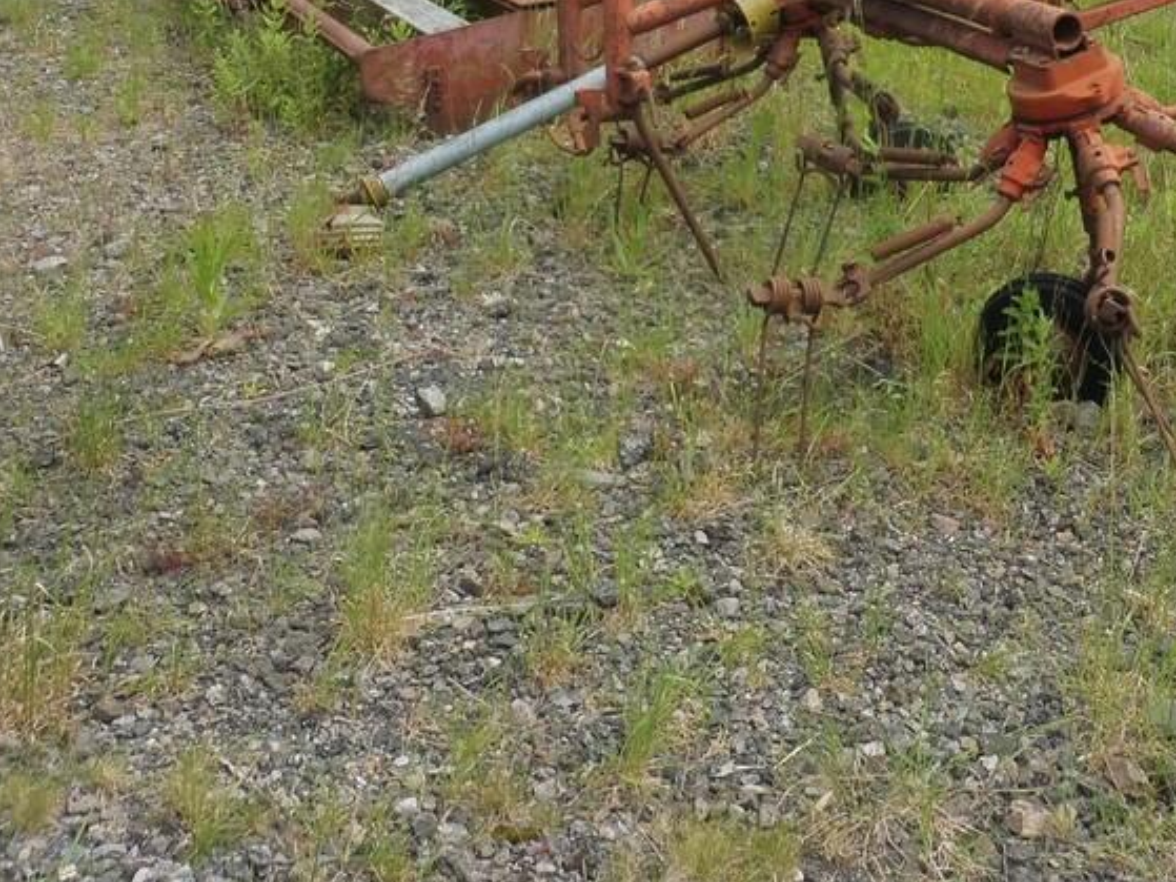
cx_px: 854
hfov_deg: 41.9
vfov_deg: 31.5
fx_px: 1494
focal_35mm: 44
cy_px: 114
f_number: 4
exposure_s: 1/500
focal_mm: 4.3
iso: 100
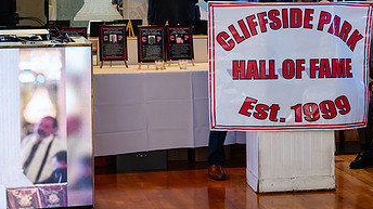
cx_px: 268
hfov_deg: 20.6
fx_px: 1018
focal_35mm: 103
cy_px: 28
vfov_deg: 11.7
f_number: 3.2
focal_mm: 58
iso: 1250
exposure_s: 1/200
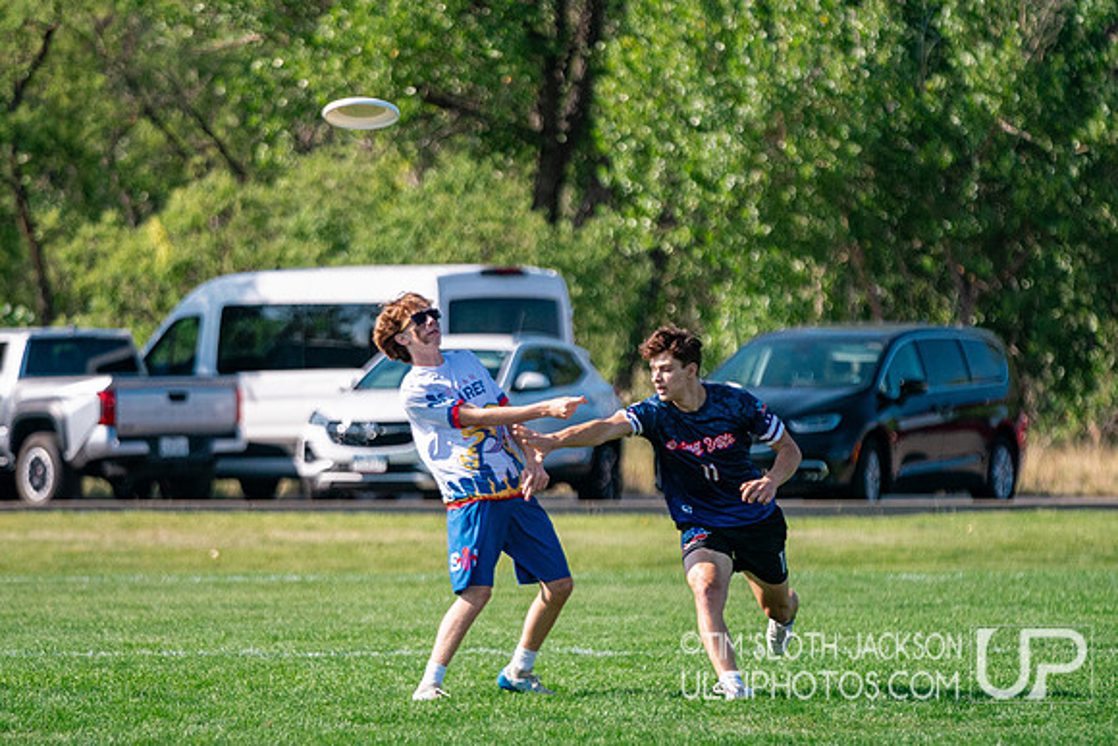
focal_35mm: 291
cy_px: 513
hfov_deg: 7.1
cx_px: 514
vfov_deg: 4.7
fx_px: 9044
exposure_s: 1/16000
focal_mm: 200
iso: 1000
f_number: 2.8
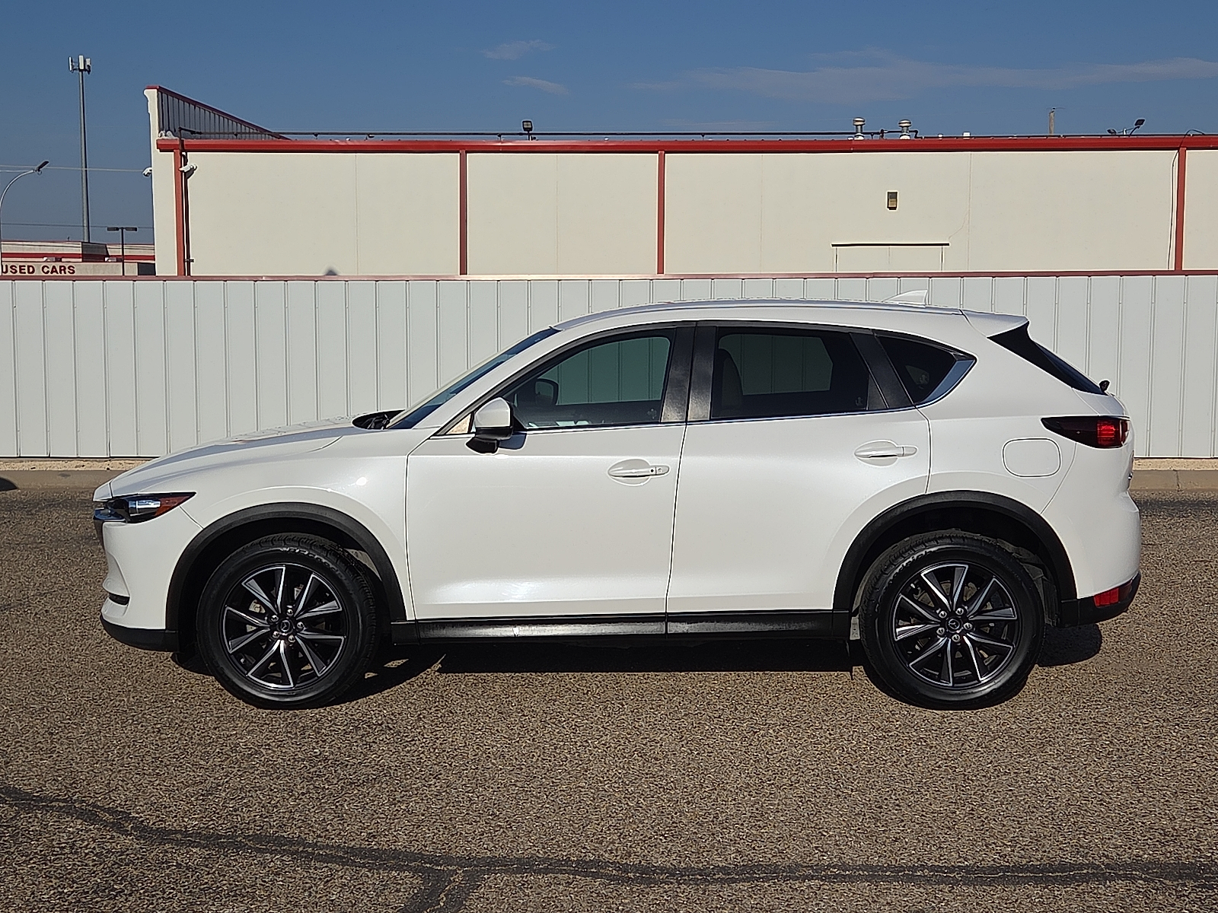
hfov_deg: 42.1
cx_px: 609
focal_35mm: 45
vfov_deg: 32.2
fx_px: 1583
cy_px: 456
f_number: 1.8
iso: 35
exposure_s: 1/10000
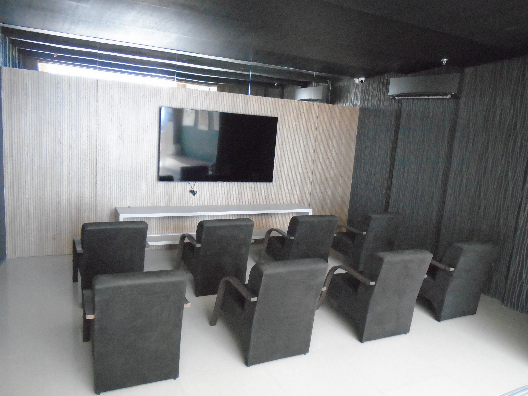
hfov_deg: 67.3
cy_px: 198
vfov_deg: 53.1
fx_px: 397
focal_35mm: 26
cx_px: 264
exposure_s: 1/100
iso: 800
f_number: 3.2
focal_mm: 4.6
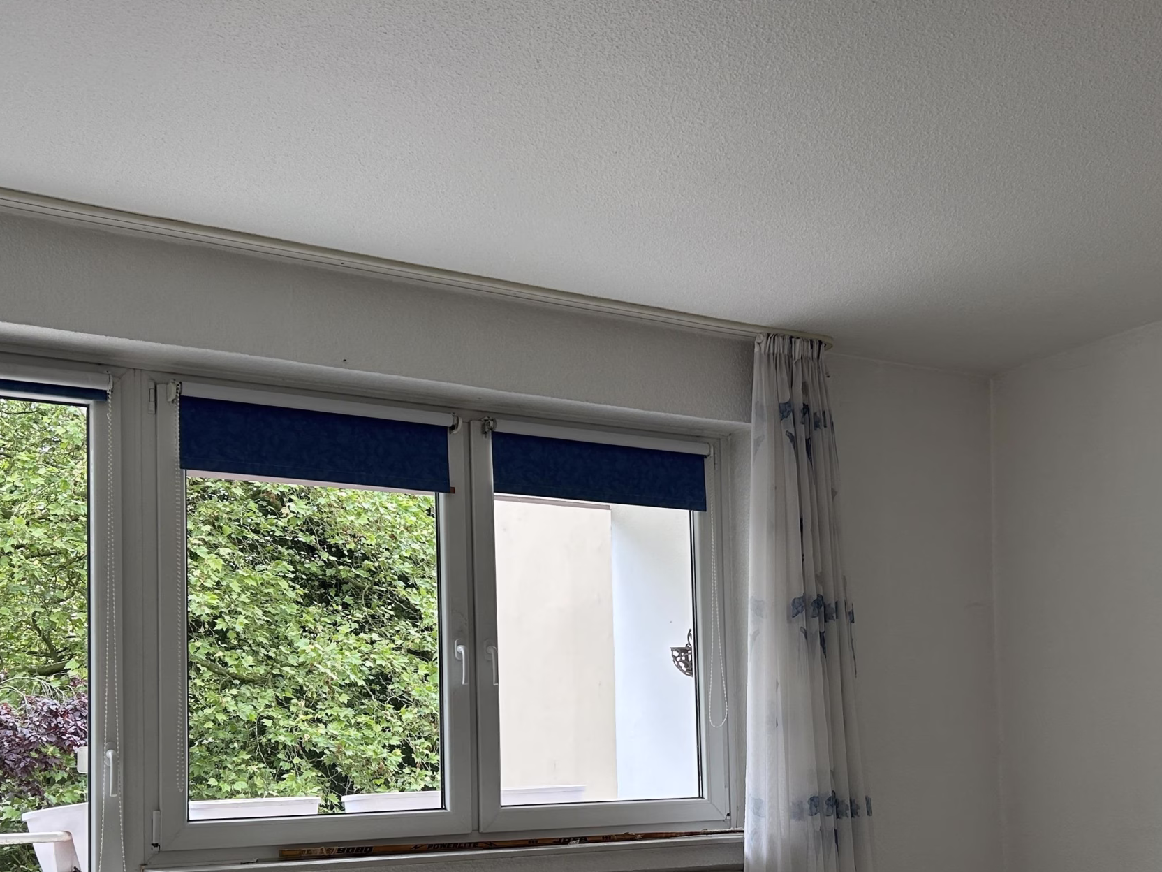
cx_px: 673
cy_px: 681
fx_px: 1511
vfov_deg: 31.5
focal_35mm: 45
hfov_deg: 42.0
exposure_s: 1/134
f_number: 1.5
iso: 40
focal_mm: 5.7
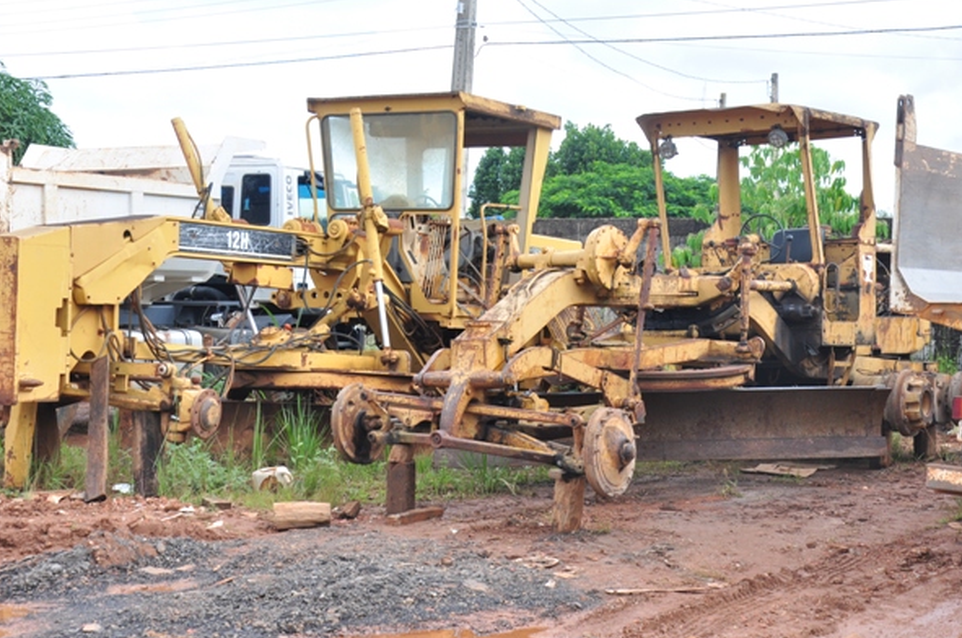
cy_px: 312
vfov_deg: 20.8
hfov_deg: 31.0
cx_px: 470
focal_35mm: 65
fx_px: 1734
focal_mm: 40
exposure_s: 1/200
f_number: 9
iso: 200
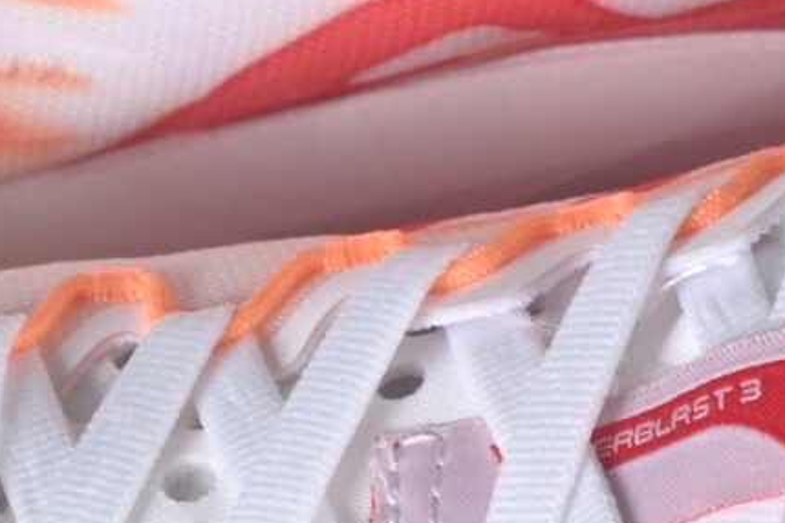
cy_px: 370
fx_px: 9768
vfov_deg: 3.1
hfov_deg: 4.6
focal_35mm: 448
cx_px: 575
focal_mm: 50
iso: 160
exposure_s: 1/80
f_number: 7.1
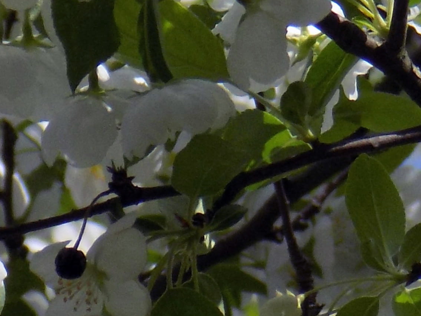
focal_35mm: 1065
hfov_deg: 1.9
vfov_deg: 1.4
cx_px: 439
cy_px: -50
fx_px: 12954
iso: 80
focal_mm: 41.8
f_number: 5.6
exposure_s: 1/500
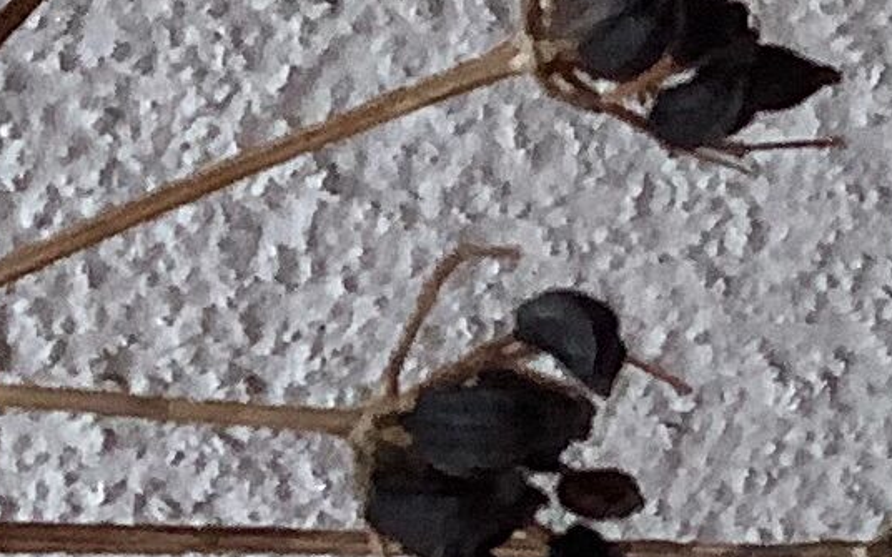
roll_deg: +1.2
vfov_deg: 6.6
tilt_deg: -39.9
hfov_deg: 9.7
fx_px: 4862
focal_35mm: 200
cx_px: 1871
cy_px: 188
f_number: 2.4
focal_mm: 3.3
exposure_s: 1/50
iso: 125
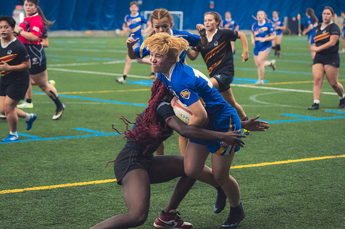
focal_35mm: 105
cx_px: 172
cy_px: 114
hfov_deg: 19.5
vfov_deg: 13.0
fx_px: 1006
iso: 4500
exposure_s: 1/320
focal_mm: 70
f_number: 2.8
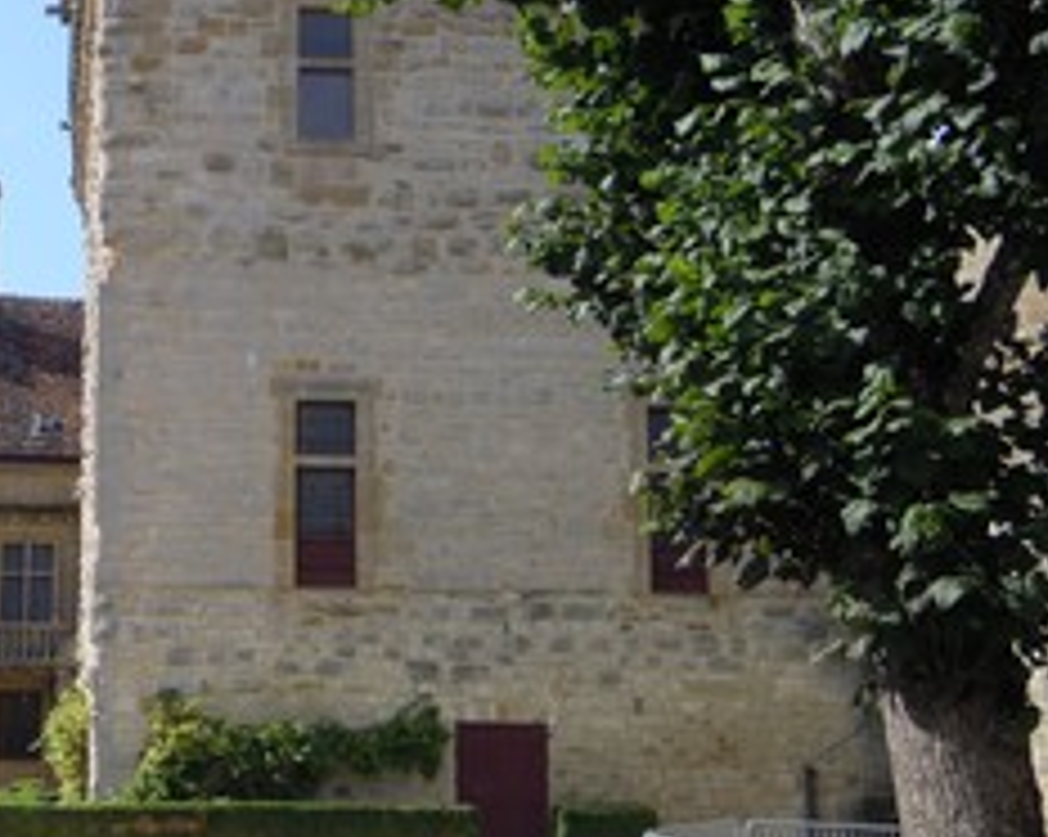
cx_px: 67
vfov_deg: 22.4
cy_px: 454
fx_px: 2107
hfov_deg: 26.8
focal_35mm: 68
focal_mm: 6.4
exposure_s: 1/160
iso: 100
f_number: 8.5
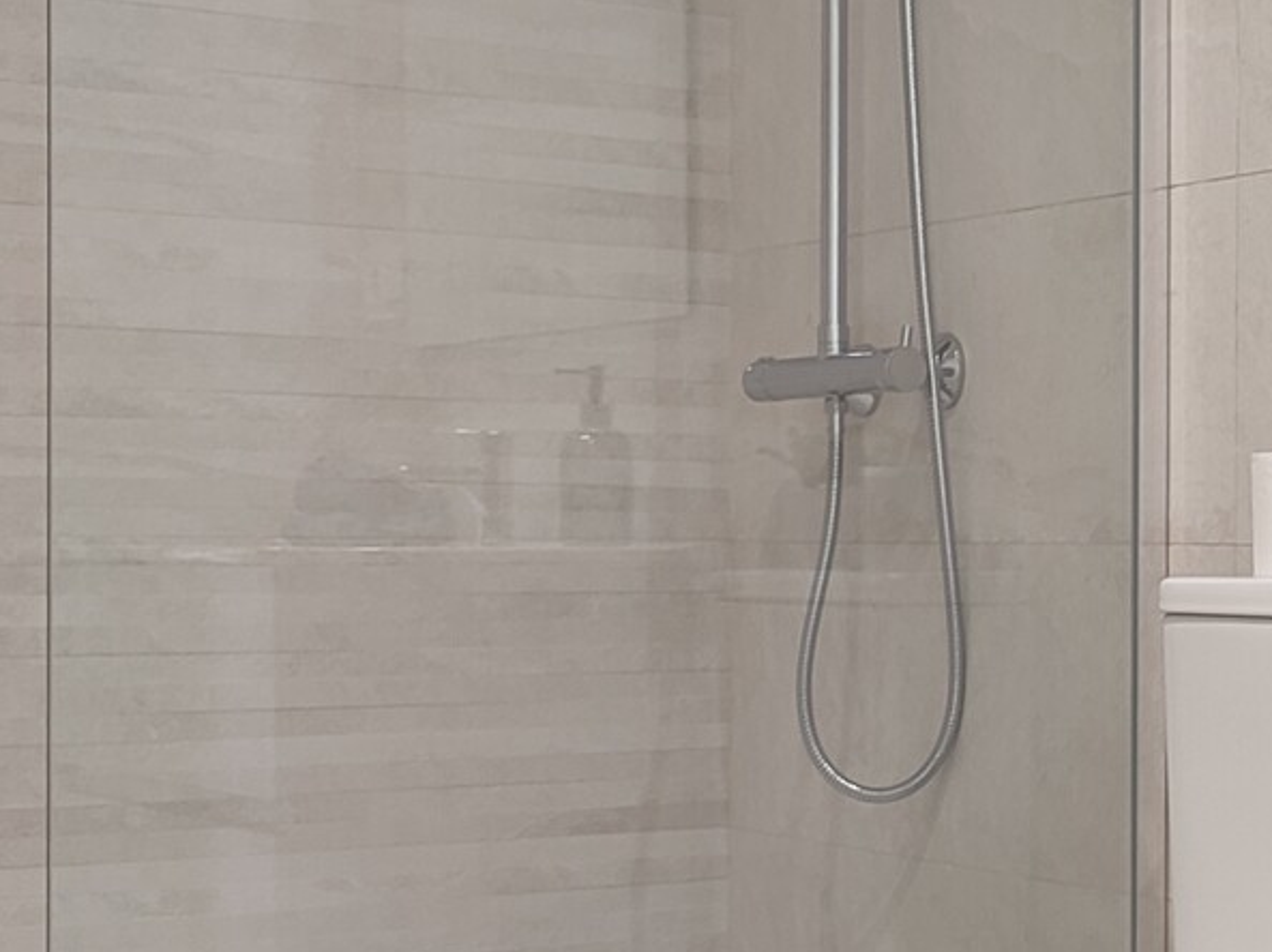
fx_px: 2975
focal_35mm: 81
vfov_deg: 18.2
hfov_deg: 23.1
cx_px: 1304
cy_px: 581
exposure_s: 1/33
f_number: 1.9
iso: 243
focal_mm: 6.04
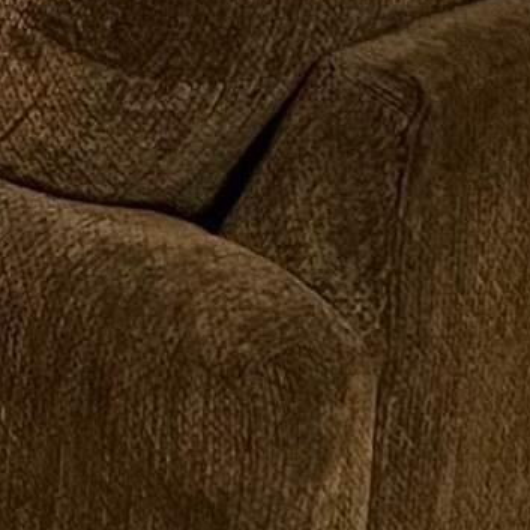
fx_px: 3464
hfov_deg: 8.0
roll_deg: -1.5
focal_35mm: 200
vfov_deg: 8.3
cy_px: -572
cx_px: -794
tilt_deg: -10.1
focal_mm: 5.1
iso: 400
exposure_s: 1/60
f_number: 1.6
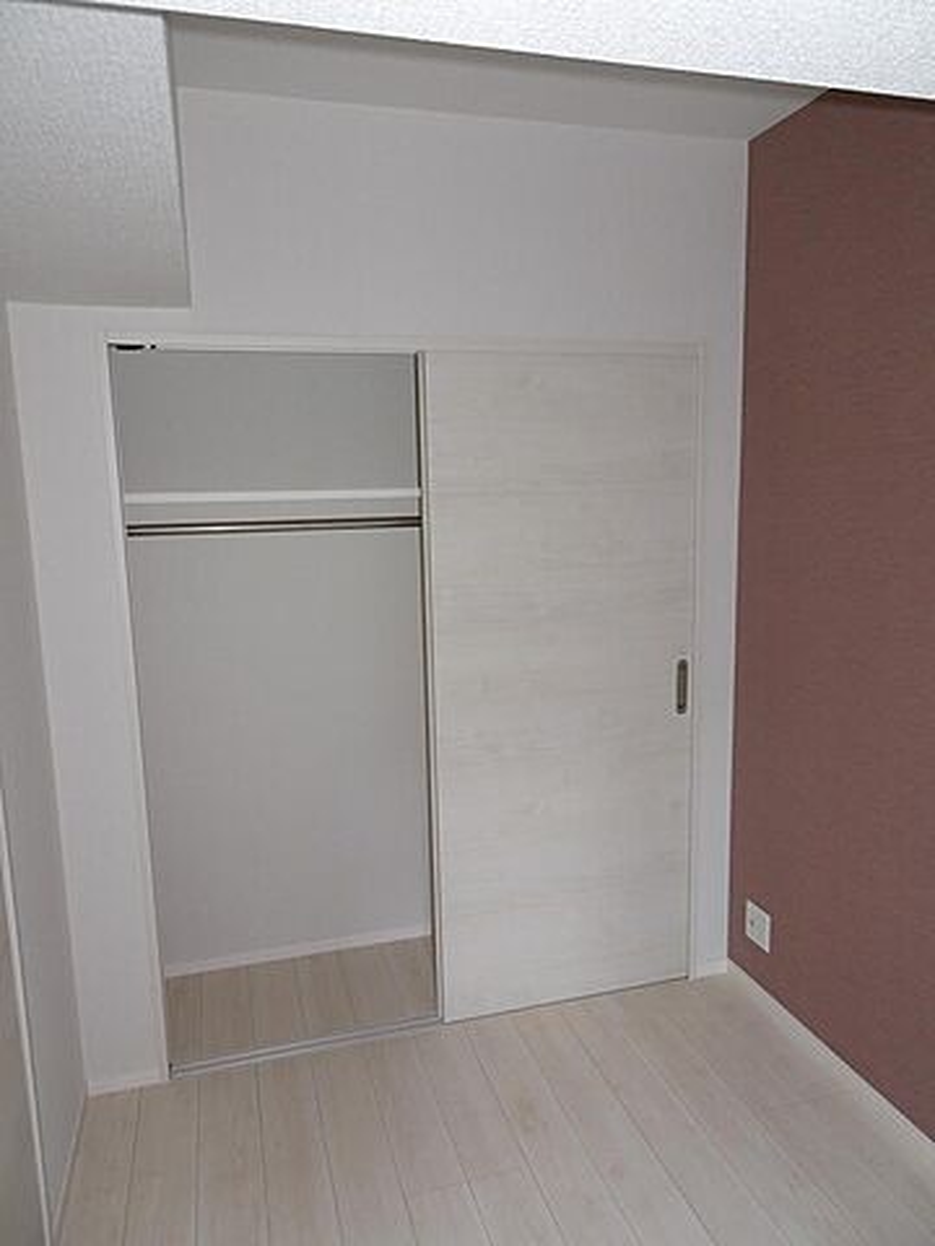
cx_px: 468
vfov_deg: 71.6
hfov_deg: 56.8
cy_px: 623
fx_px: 864
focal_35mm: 24
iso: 250
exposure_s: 1/30
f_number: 3.5
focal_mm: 4.1
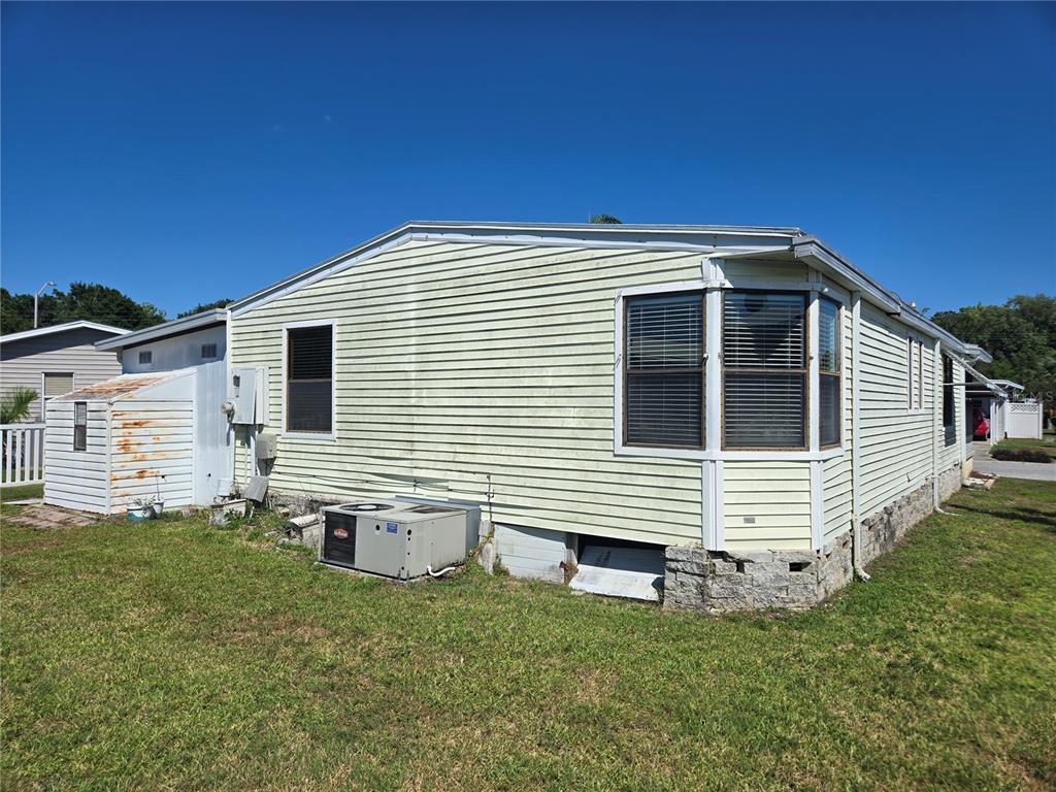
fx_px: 702
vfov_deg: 58.9
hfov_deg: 73.9
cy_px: 396
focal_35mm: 23
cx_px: 528
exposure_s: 1/3687
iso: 25
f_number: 1.8
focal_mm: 5.4
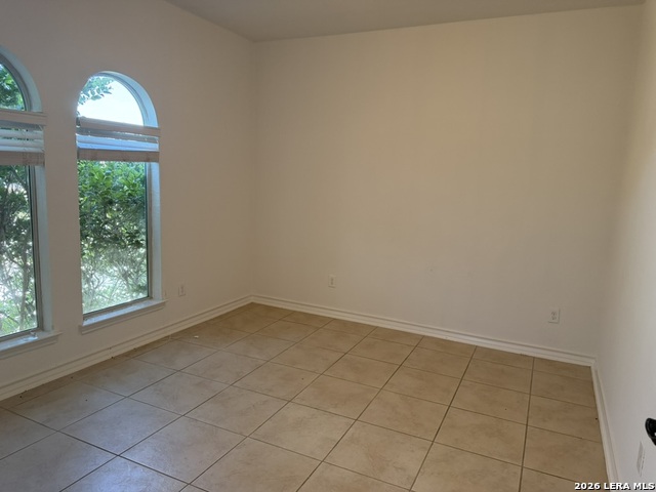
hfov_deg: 71.6
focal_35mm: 24
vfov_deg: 56.8
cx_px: 328
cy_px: 246
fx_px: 455
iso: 320
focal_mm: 6.76
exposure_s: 1/120
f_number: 1.78
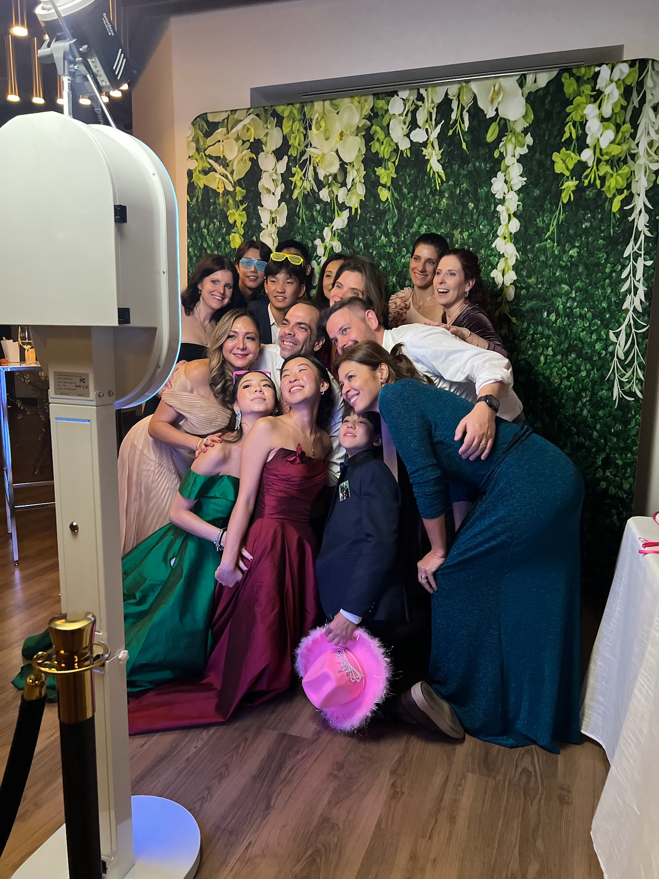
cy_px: 440
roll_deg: -0.6
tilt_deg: -6.5
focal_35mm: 26
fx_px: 660
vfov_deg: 67.3
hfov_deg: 53.1
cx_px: 330
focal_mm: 5.7
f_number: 1.5
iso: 500
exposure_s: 1/40
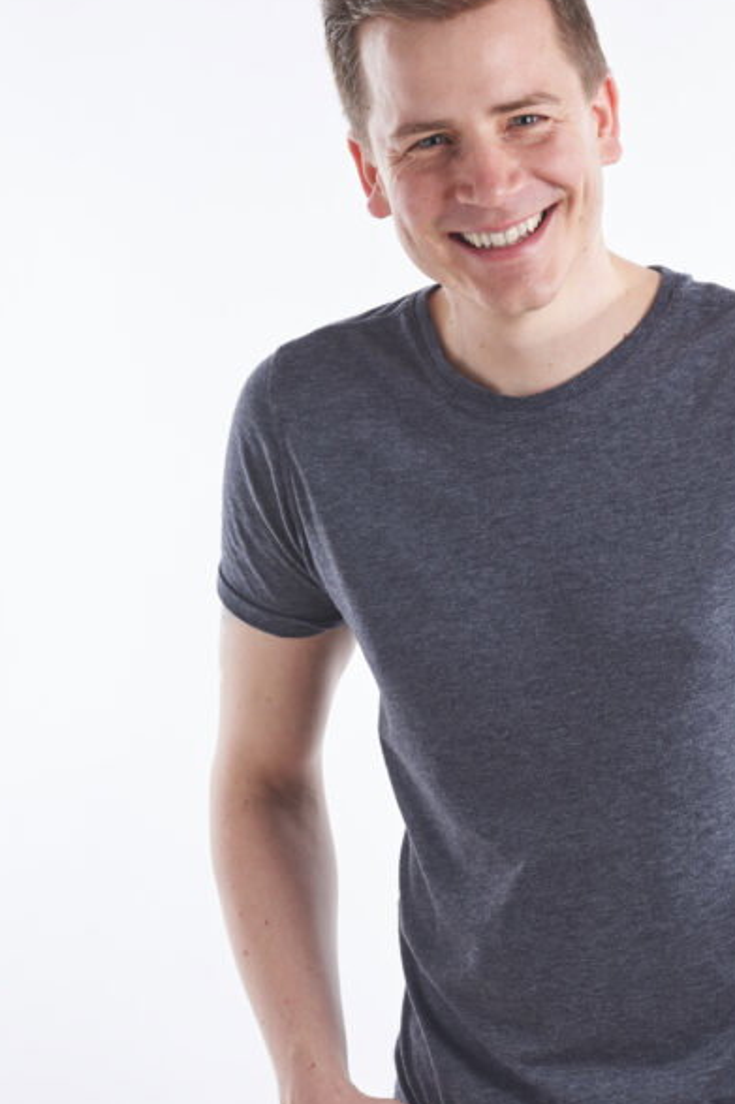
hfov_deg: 7.1
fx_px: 5883
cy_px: 513
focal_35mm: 192
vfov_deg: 10.7
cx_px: 591
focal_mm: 110
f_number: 10
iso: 100
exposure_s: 1/160
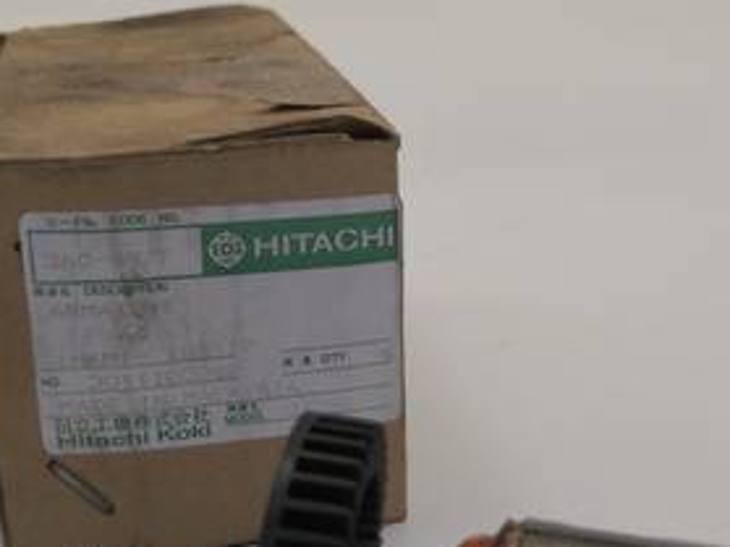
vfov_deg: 23.3
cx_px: 521
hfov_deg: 30.8
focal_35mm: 62
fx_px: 1307
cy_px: 440
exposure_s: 1/298
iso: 50
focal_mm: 3.95
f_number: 1.6
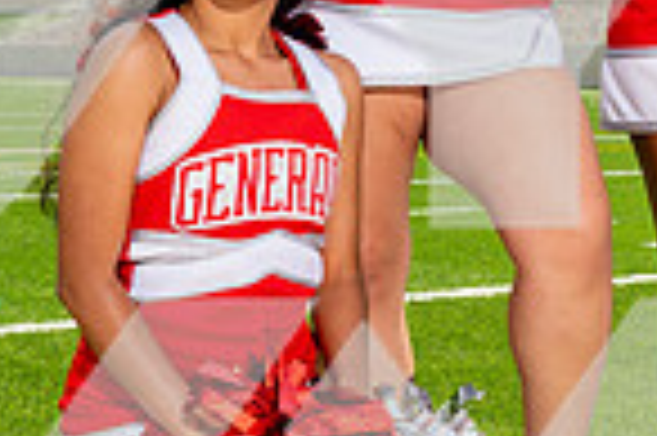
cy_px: -7
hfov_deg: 17.4
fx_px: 2078
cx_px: 693
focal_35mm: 114
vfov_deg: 11.9
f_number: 8
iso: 100
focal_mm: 28
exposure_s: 1/250
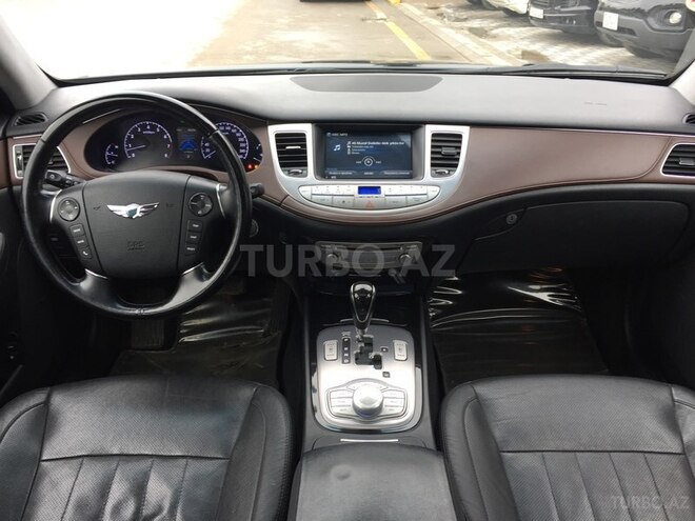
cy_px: 260
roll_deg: +2.5
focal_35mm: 29
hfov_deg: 61.7
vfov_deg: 48.2
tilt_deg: -28.0
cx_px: 348
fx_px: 582
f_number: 2.2
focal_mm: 4.15
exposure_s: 1/50
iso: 40
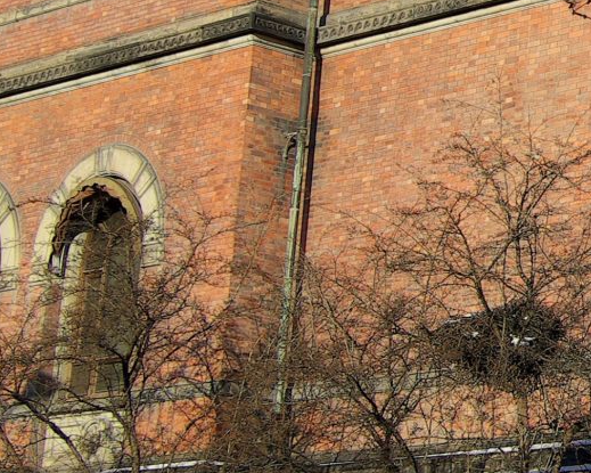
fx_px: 2236
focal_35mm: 128
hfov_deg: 13.7
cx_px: 1013
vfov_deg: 12.0
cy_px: 52
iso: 100
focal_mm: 23
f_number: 8
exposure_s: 1/250
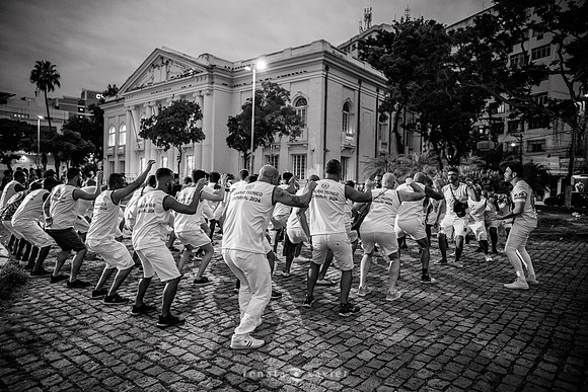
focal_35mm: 24
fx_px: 392
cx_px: 294
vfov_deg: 53.2
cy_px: 196
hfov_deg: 73.7
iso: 2000
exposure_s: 1/250
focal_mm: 24
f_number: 2
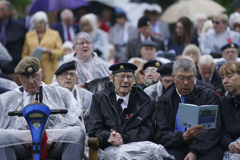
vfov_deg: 3.4
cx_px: 120
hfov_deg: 5.2
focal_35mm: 400
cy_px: 80
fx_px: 2666
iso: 1600
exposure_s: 1/3200
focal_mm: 400
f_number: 5.6
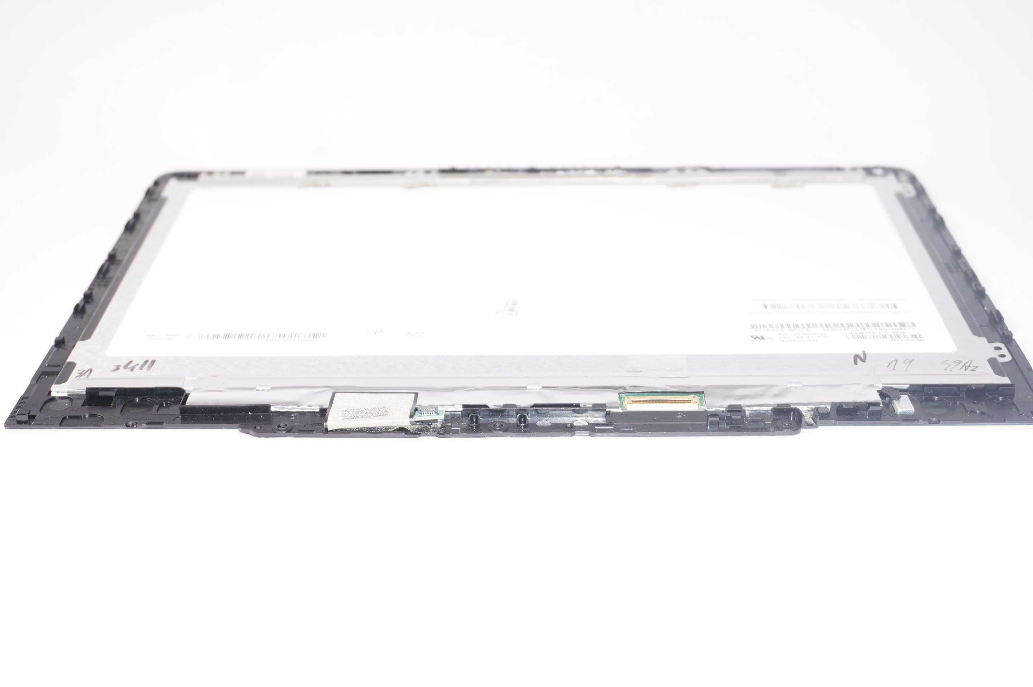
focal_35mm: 50
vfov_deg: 26.9
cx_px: 535
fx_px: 1433
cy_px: 330
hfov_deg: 39.6
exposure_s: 1/60
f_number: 5.6
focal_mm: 32
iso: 100
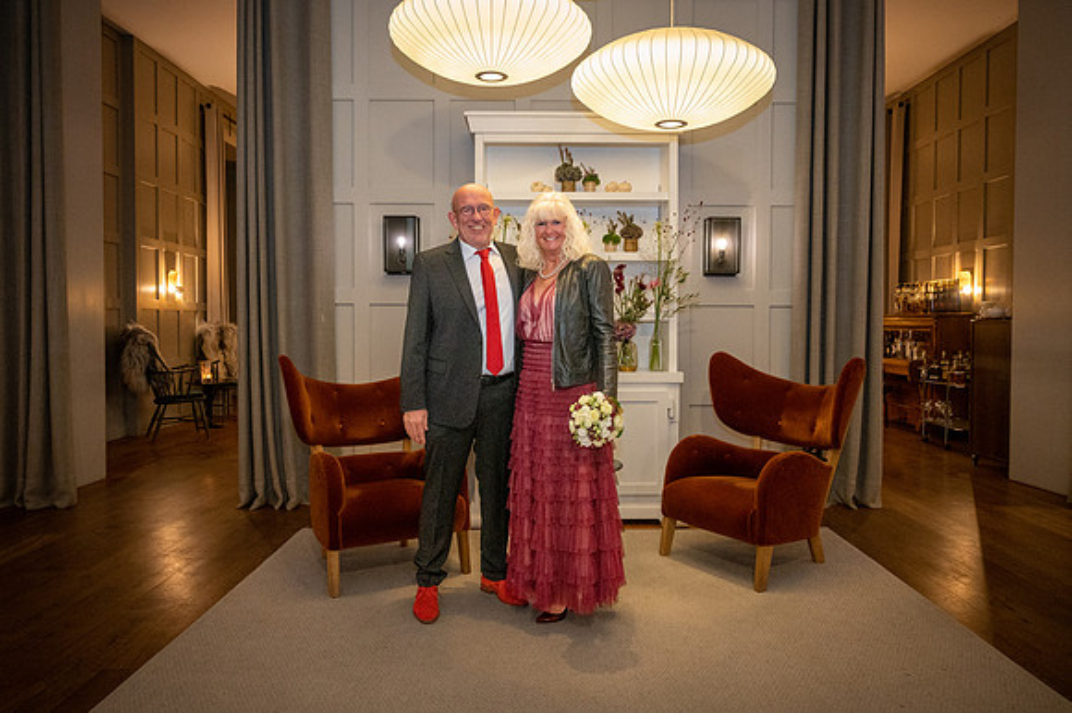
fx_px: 744
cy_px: 365
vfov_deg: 51.2
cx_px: 555
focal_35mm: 25
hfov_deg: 71.5
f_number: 4
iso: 5000
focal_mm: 24
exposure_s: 1/60
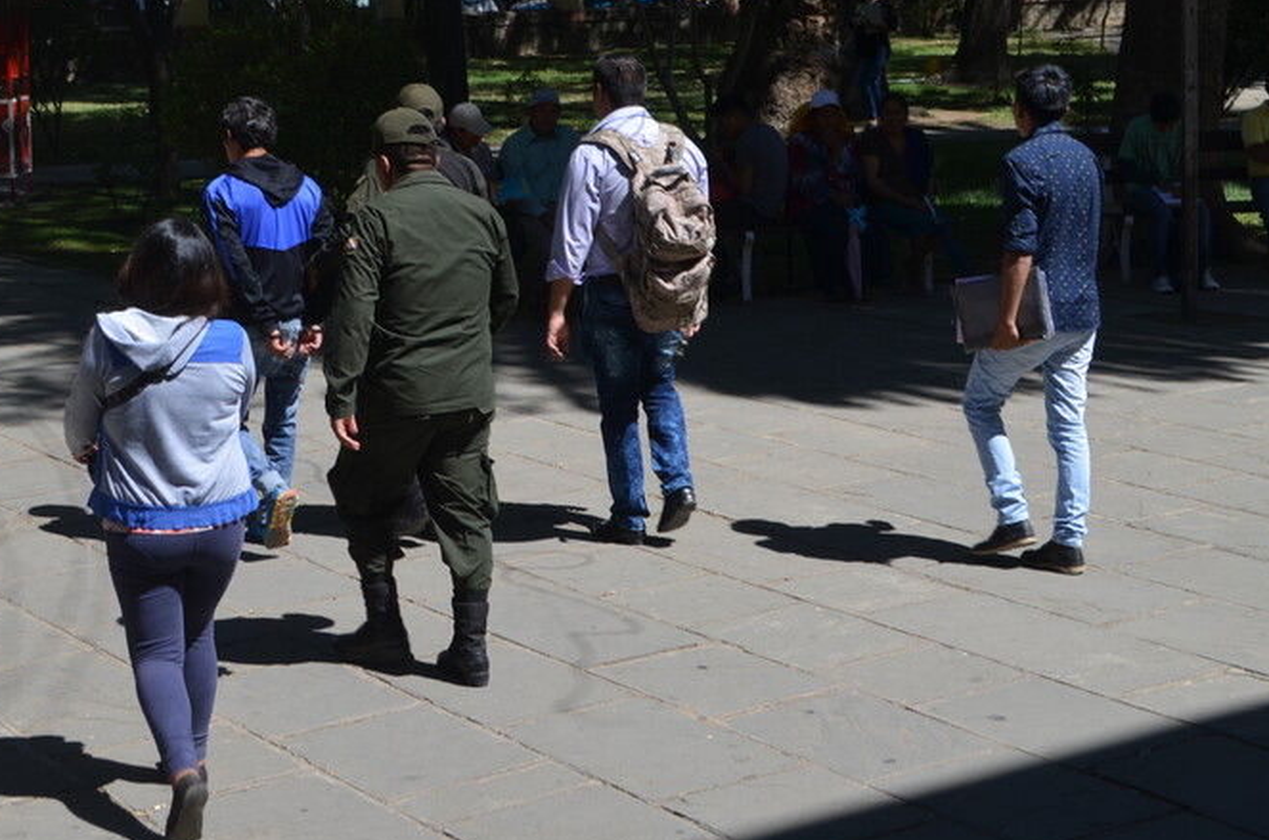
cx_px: 450
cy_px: 263
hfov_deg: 28.4
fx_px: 2497
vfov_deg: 19.0
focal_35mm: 71
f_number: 8
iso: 100
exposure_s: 1/250
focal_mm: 32
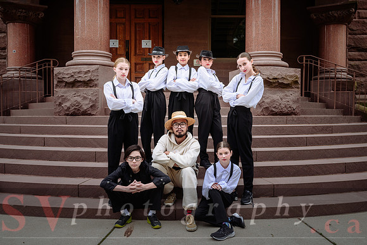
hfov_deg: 53.3
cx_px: 184
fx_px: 366
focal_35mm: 36
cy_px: 126
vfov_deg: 37.0
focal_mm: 33.5
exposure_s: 1/100
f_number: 4.5
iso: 64
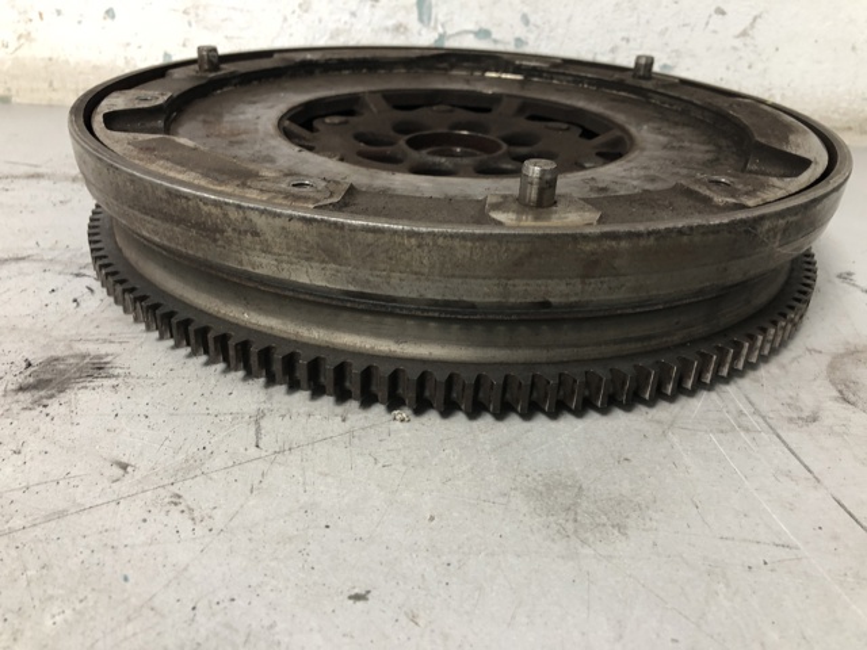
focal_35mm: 28
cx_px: 434
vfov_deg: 49.7
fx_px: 701
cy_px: 325
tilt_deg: -30.0
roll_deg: -0.7
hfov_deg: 63.4
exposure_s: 1/17
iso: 40
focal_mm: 4
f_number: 1.8
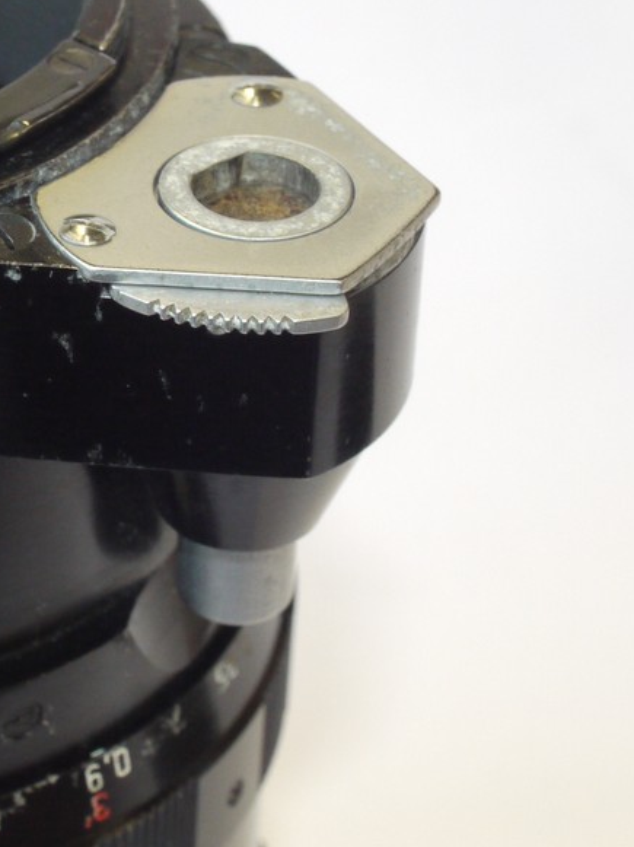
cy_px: 372
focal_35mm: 124
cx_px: -48
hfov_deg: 11.8
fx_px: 3031
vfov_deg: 15.9
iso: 800
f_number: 10
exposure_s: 1/30
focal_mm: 30
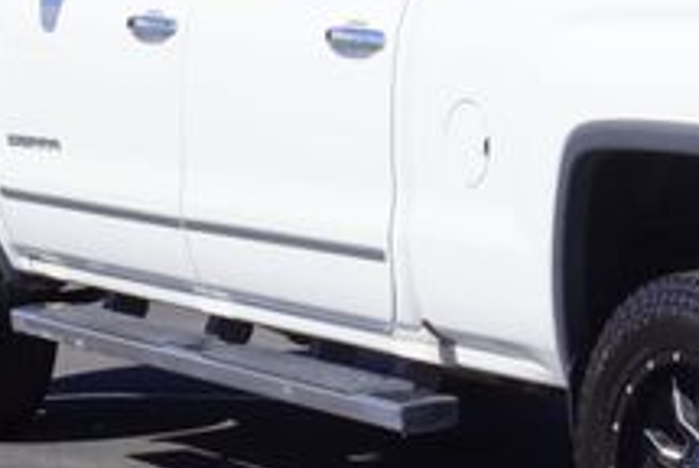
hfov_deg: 11.9
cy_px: 234
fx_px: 3305
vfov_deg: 8.1
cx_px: 800
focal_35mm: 170
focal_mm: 38
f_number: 9
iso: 100
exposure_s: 1/200
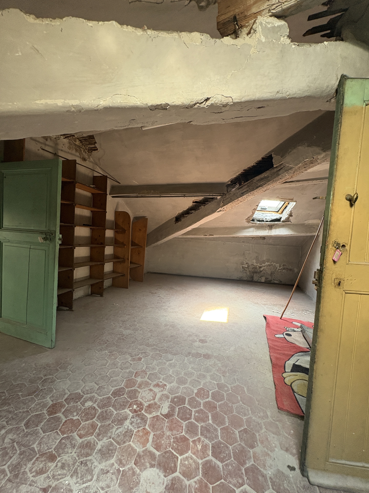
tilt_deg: -1.8
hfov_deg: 85.7
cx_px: 184
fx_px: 199
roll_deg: -3.1
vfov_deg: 102.1
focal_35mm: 14
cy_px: 246
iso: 320
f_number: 2.2
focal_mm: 2.22
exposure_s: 1/60
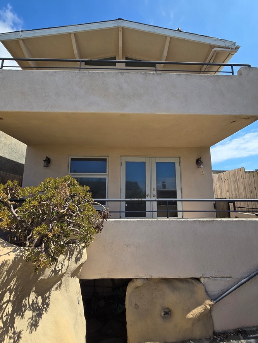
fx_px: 149
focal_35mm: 15
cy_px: 169
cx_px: 128
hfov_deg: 81.8
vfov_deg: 98.1
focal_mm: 2.2
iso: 50
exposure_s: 1/1869
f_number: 2.2
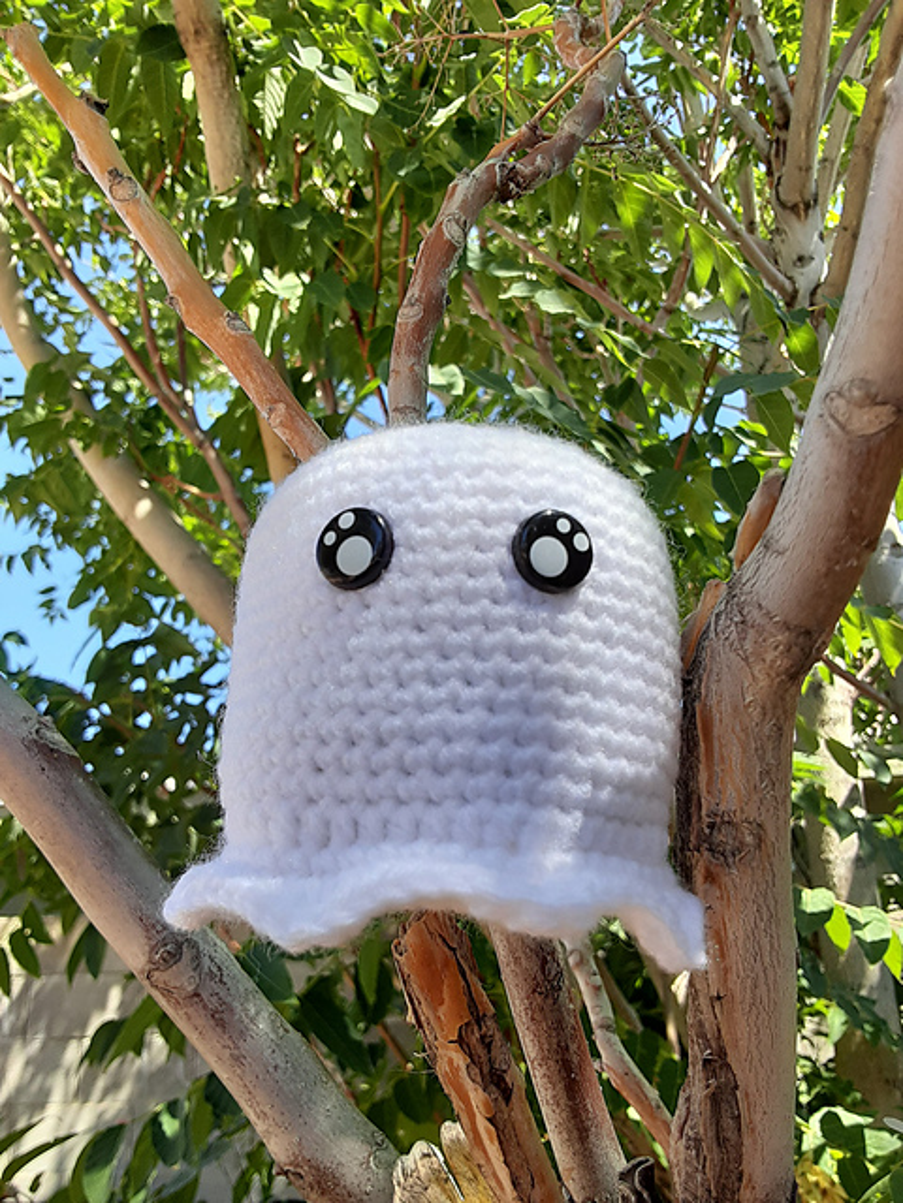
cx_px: 452
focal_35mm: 27
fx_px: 939
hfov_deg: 51.4
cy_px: 602
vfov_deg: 65.3
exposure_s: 1/374
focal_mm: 2.91
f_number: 1.9
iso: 40
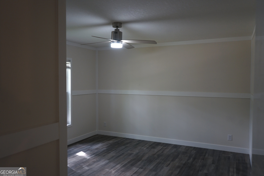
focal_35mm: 29
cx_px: 132
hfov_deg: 63.7
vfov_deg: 45.0
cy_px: 88
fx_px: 213
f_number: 3.5
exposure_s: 1/60
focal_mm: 29
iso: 400
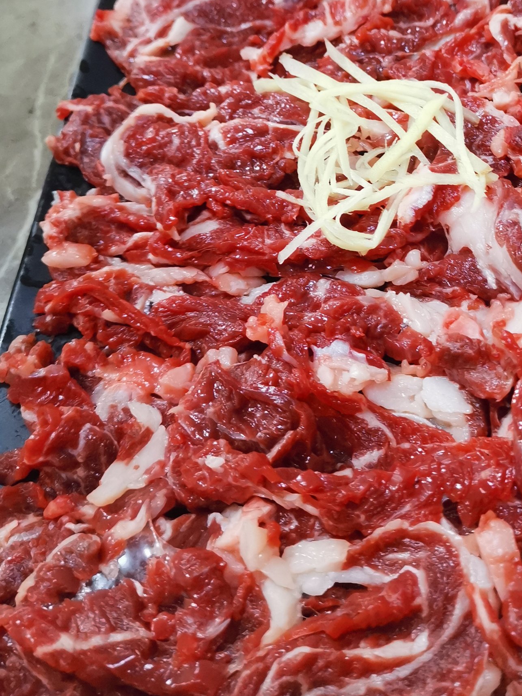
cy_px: 196
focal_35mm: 43
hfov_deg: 33.0
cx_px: 390
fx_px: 865
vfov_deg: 42.8
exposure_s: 1/50
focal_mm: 4.75
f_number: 1.8
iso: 320
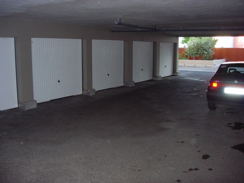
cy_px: 92
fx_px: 268
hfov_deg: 49.0
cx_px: 122
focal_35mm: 38
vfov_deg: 37.7
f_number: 2.8
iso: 200
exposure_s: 1/161
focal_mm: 7.8
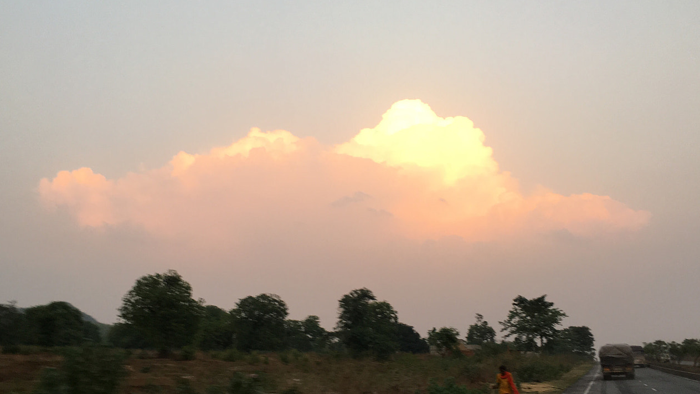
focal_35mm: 40
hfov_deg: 50.5
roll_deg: +1.4
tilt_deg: +12.5
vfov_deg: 29.7
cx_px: 333
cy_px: 216
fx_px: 742
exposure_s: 1/100
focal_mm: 4.15
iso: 40
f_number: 2.2
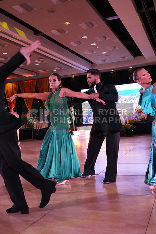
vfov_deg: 51.9
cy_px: 117
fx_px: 240
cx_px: 78
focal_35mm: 37
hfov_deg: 36.0
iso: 6400
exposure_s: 1/400
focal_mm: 37
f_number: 5.6
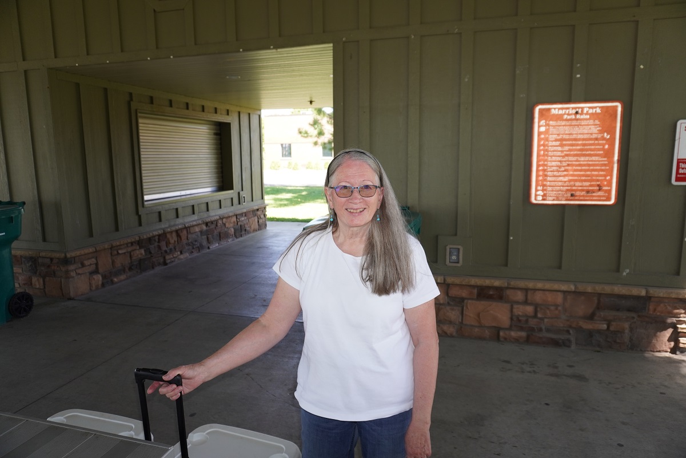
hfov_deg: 73.7
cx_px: 343
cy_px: 229
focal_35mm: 24
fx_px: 457
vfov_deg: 53.1
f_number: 4
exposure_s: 1/160
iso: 250
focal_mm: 16
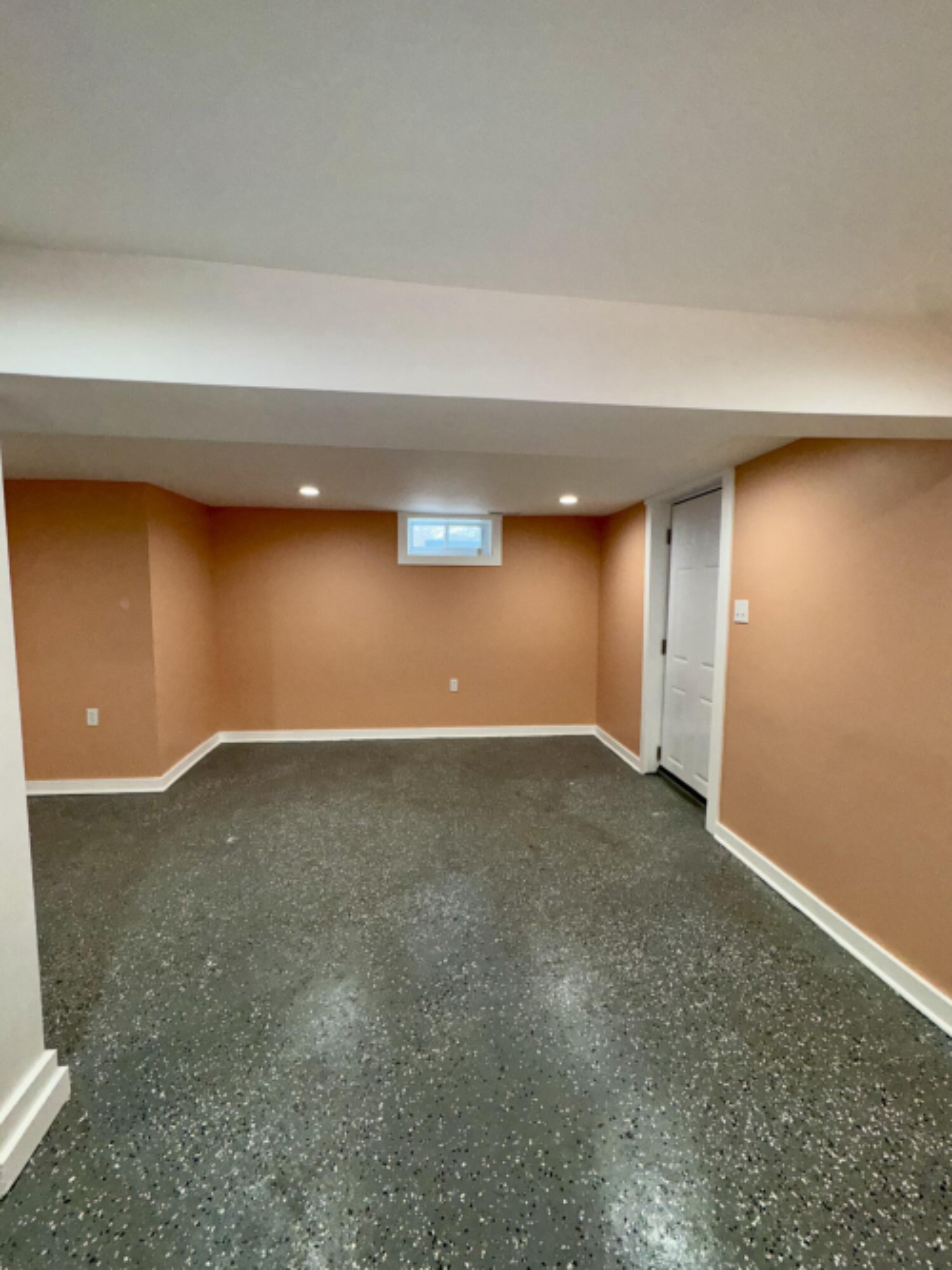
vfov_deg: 102.1
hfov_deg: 85.7
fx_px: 514
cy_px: 635
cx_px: 476
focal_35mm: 14
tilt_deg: -5.6
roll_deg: +0.0
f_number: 2.2
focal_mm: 2.22
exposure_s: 1/120
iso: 160
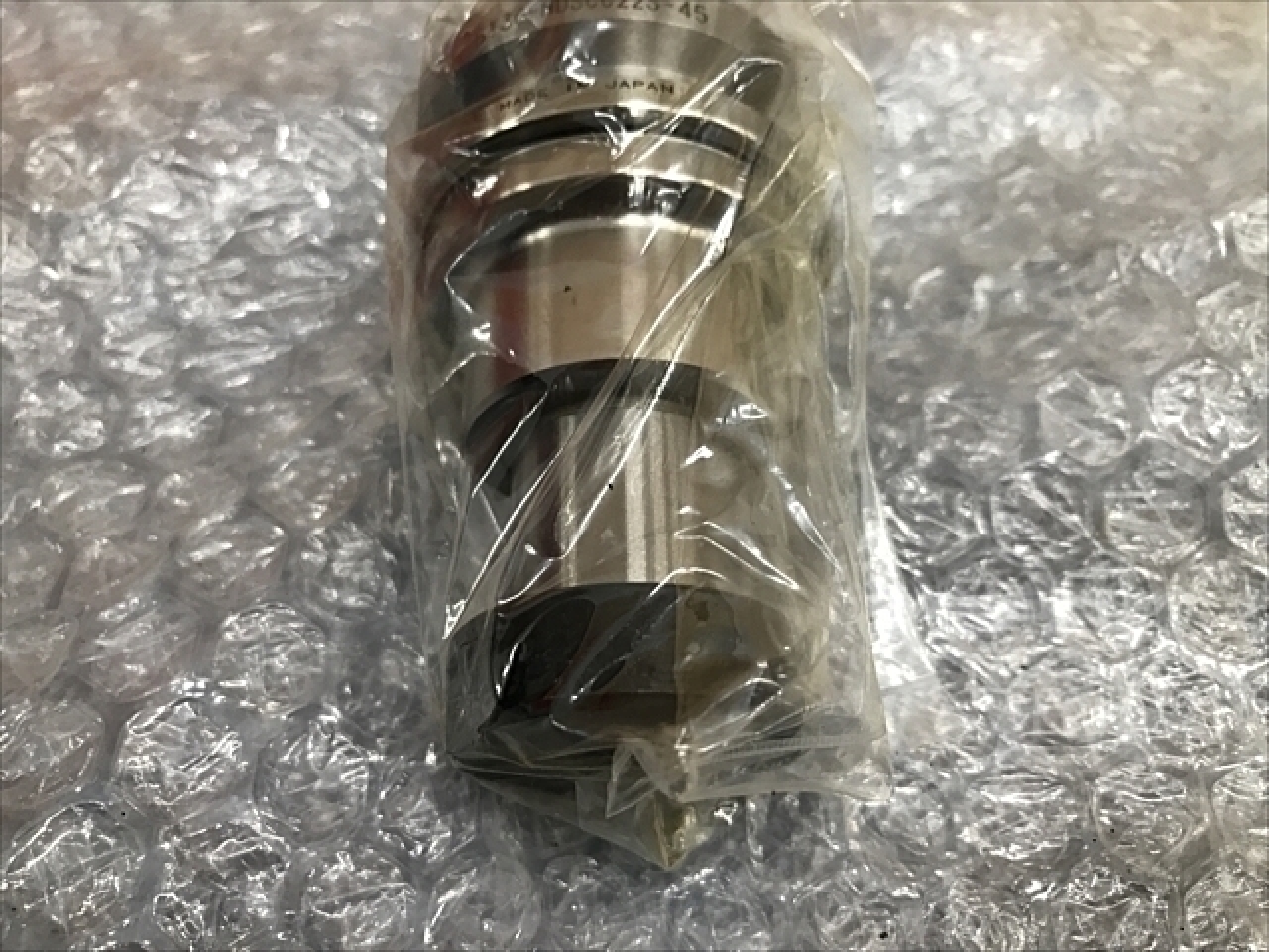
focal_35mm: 28
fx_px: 1026
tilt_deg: -56.6
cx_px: 634
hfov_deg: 63.4
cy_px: 476
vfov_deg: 49.7
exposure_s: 1/24
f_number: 1.8
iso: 40
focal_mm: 3.99
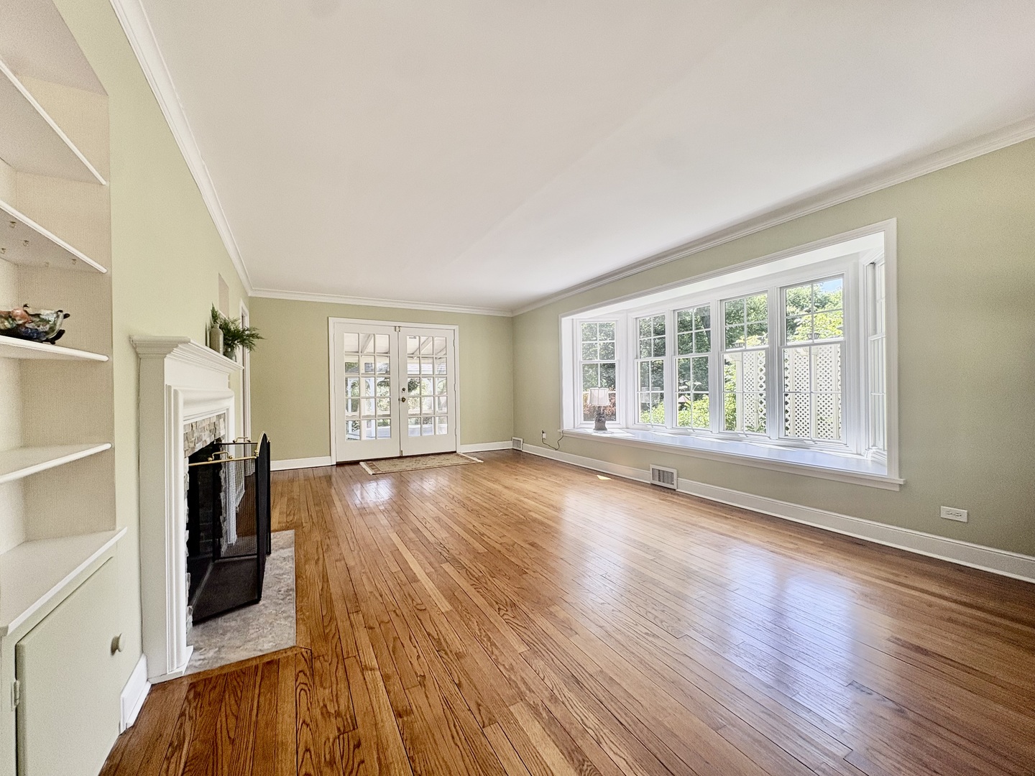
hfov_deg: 102.1
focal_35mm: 14
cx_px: 518
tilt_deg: +0.0
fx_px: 419
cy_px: 388
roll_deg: +1.1
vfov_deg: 85.7
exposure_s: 1/142
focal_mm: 2.22
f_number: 2.2
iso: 50
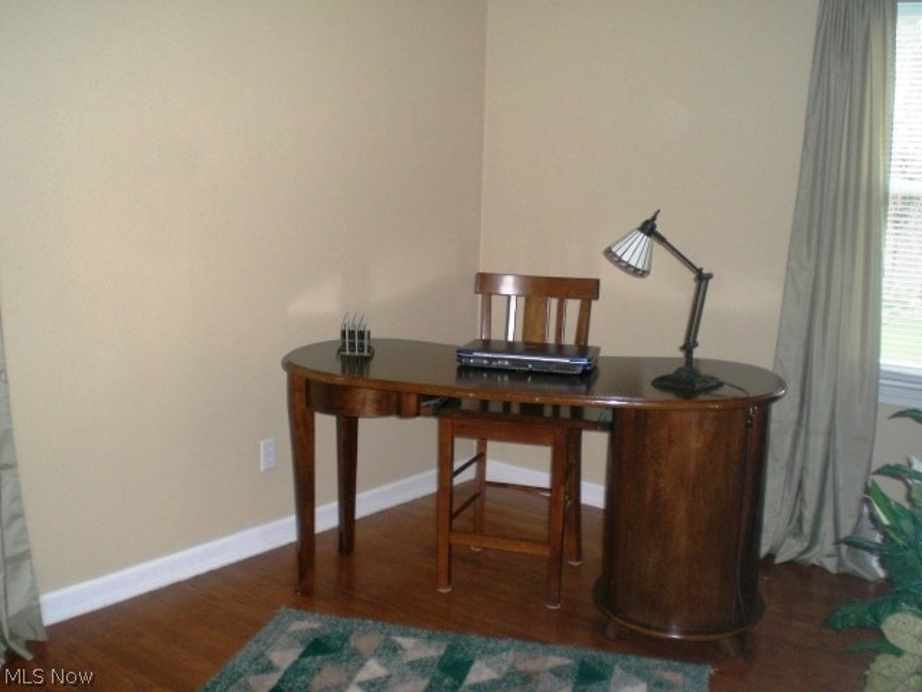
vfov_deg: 37.7
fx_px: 1012
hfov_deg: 49.0
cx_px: 461
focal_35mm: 38
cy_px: 346
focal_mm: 6.3
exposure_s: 1/60
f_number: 3.1
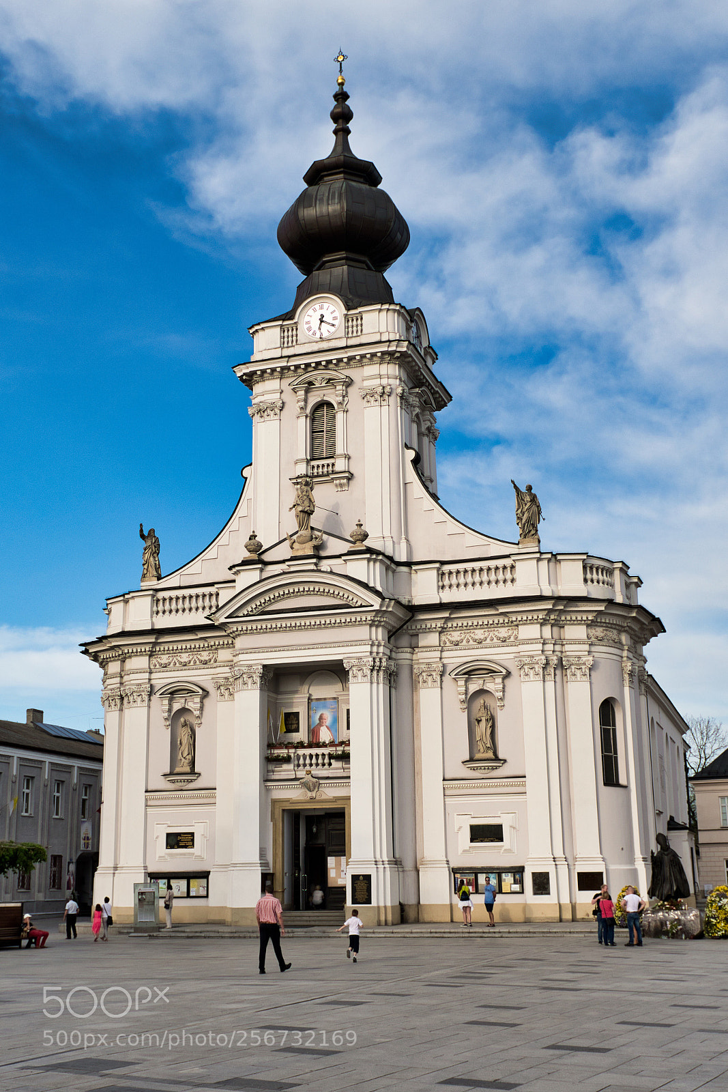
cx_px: 364
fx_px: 1092
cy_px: 546
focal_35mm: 36
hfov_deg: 36.9
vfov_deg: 53.1
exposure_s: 1/1250
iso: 200
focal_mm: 24
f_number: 5.6
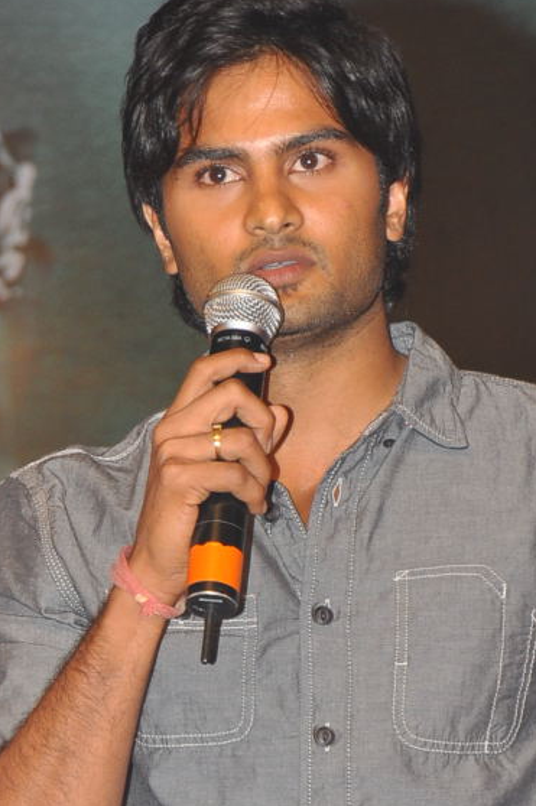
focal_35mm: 451
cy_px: 939
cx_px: 315
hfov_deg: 3.0
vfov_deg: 4.6
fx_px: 10100
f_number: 6.3
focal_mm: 105
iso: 320
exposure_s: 1/125
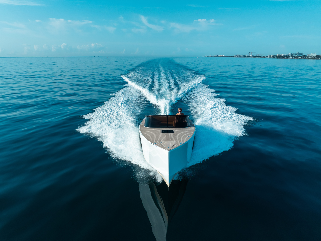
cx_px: 160
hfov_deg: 71.6
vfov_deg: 56.8
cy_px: 120
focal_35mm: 24
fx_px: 222
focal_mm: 12.29
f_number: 2.8
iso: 120
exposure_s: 1/2500
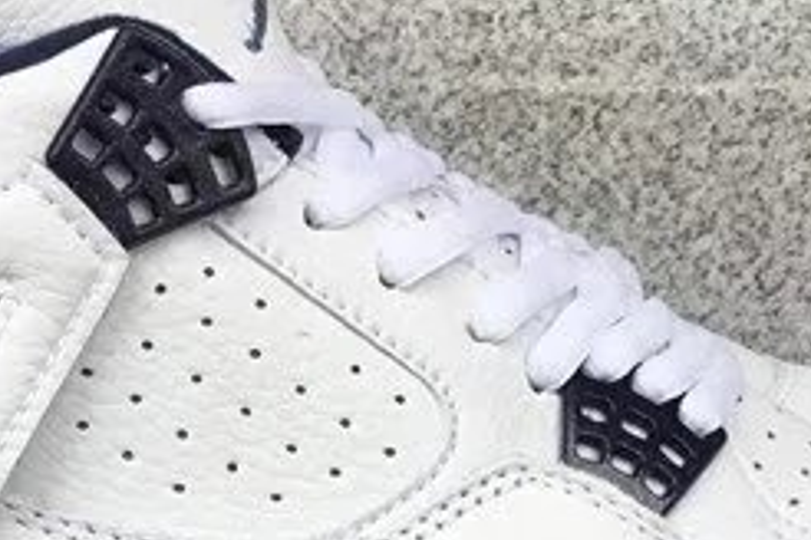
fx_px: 2658
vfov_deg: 11.3
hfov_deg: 17.3
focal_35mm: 118
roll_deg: -0.5
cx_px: 363
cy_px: 710
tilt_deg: -16.6
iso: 25
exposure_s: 1/100
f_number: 2.4
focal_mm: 3.3
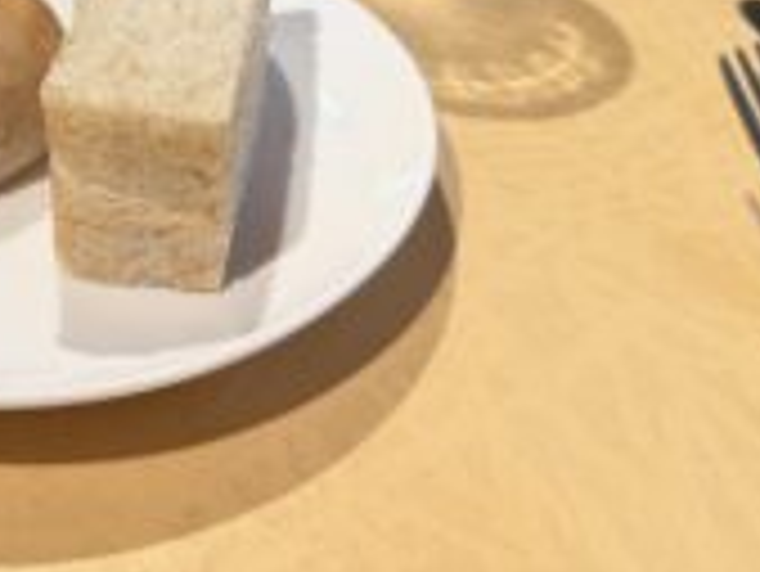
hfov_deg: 35.5
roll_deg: -0.5
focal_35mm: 51
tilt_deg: -26.9
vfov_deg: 26.7
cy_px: -32
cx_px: 90
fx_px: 1121
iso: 160
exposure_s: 1/120
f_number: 1.78
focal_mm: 6.76
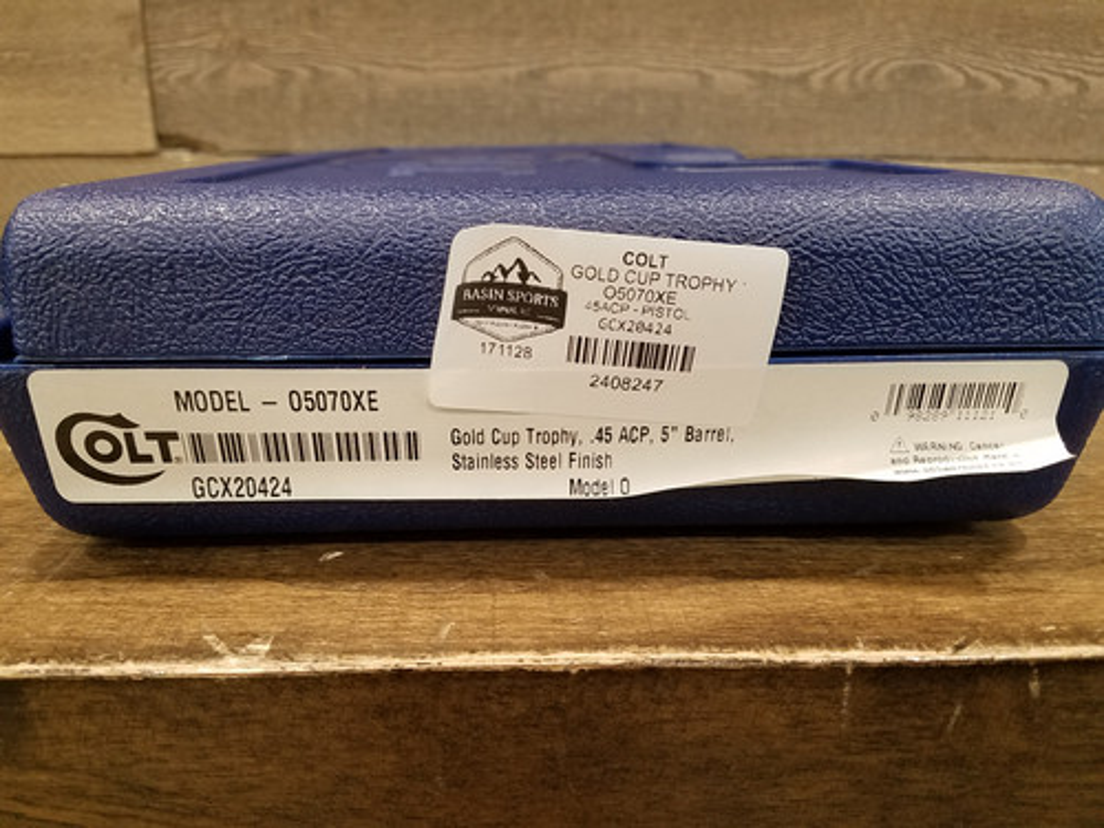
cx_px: 552
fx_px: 829
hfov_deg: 67.3
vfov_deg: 53.1
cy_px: 414
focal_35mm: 26
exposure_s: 1/60
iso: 400
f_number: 1.7
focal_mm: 4.2
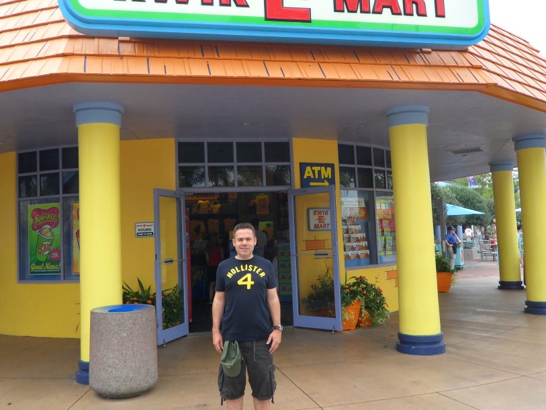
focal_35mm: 34
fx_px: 536
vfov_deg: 41.8
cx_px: 247
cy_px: 192
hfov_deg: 53.9
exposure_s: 1/250
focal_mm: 4.9
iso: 80
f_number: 3.5
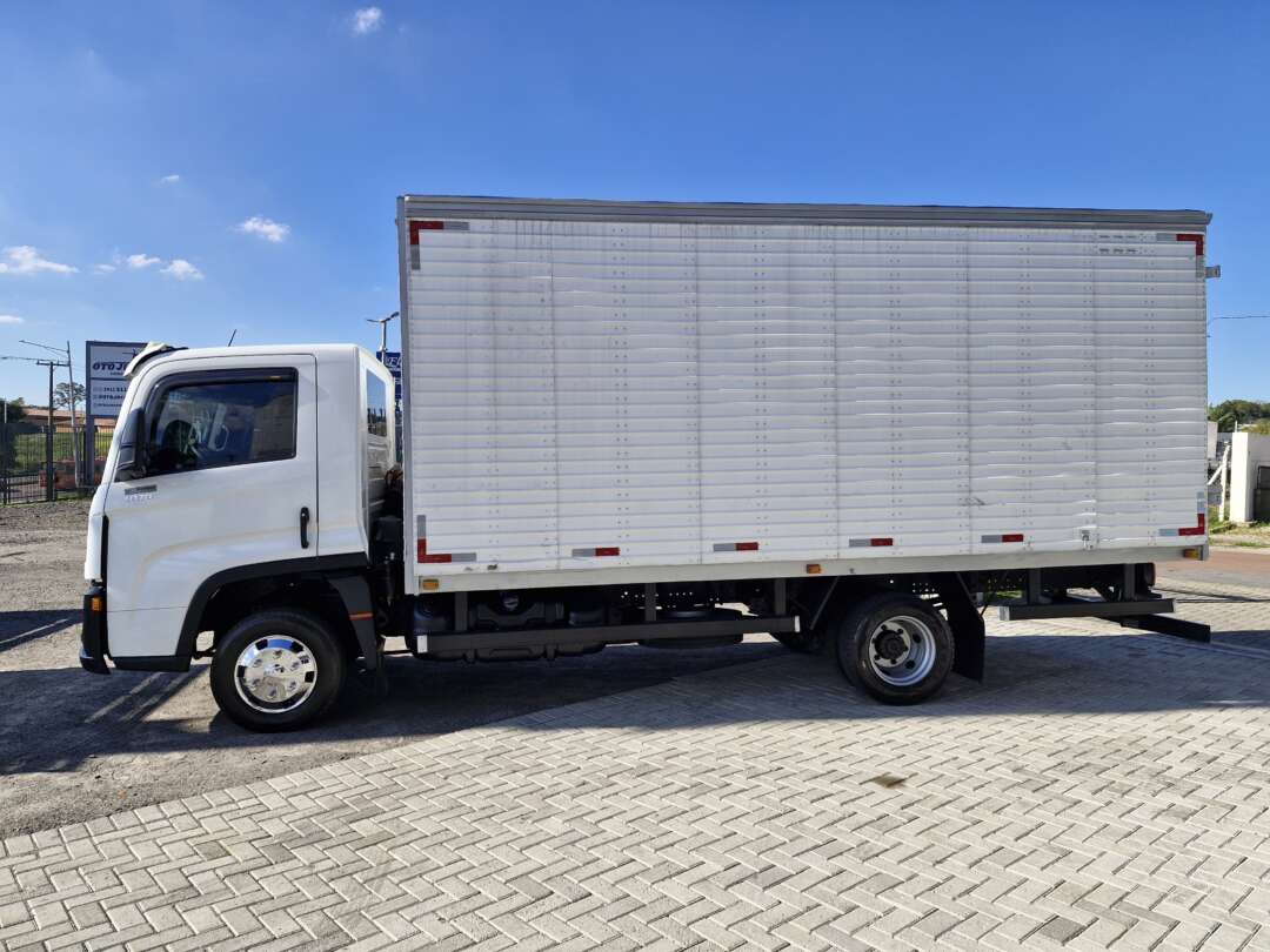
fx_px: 844
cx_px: 635
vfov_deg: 58.9
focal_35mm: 23
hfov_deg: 73.9
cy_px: 476
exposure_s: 1/1608
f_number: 1.8
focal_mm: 5.54
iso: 50
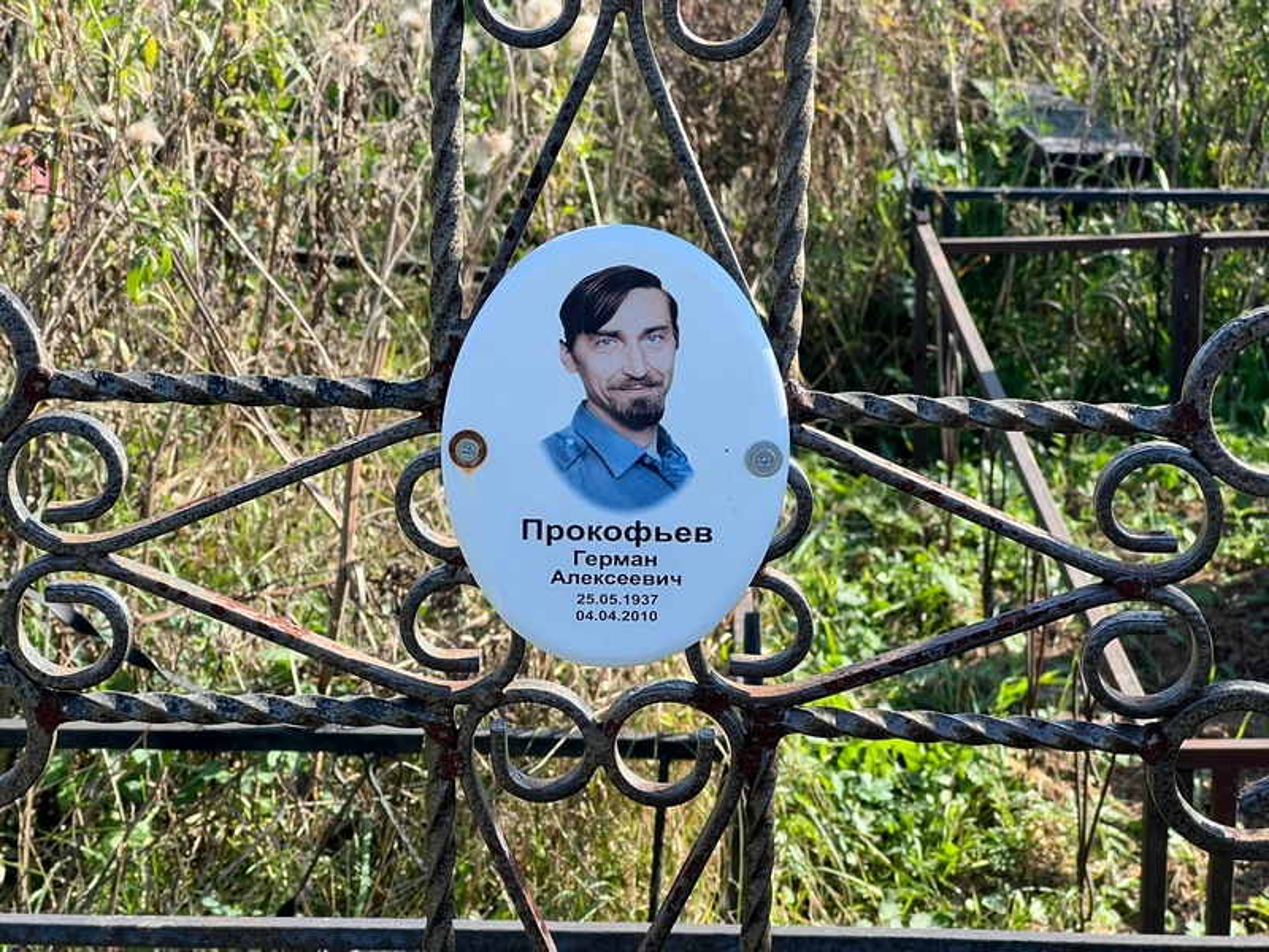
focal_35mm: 77
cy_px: 476
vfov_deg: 19.1
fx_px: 2823
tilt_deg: -18.4
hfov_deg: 25.3
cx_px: 634
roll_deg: +0.3
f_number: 2.8
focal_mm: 9
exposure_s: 1/234
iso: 32
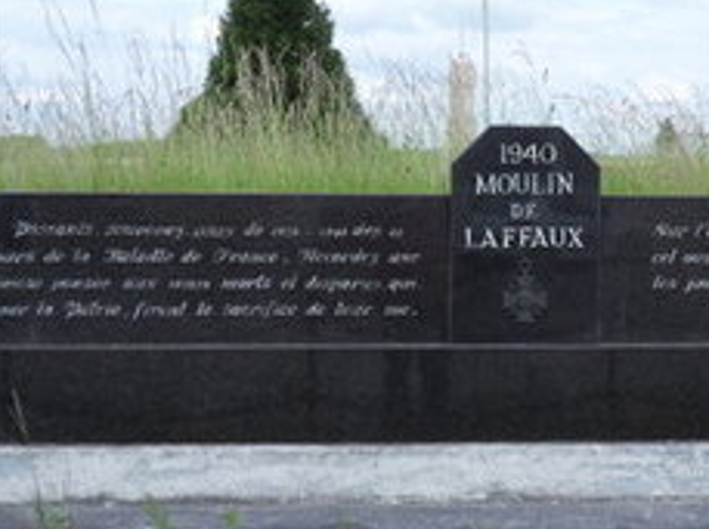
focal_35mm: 63
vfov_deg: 23.2
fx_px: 1288
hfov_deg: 30.4
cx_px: 502
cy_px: 201
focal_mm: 6.5
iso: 80
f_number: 3.9
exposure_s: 1/500
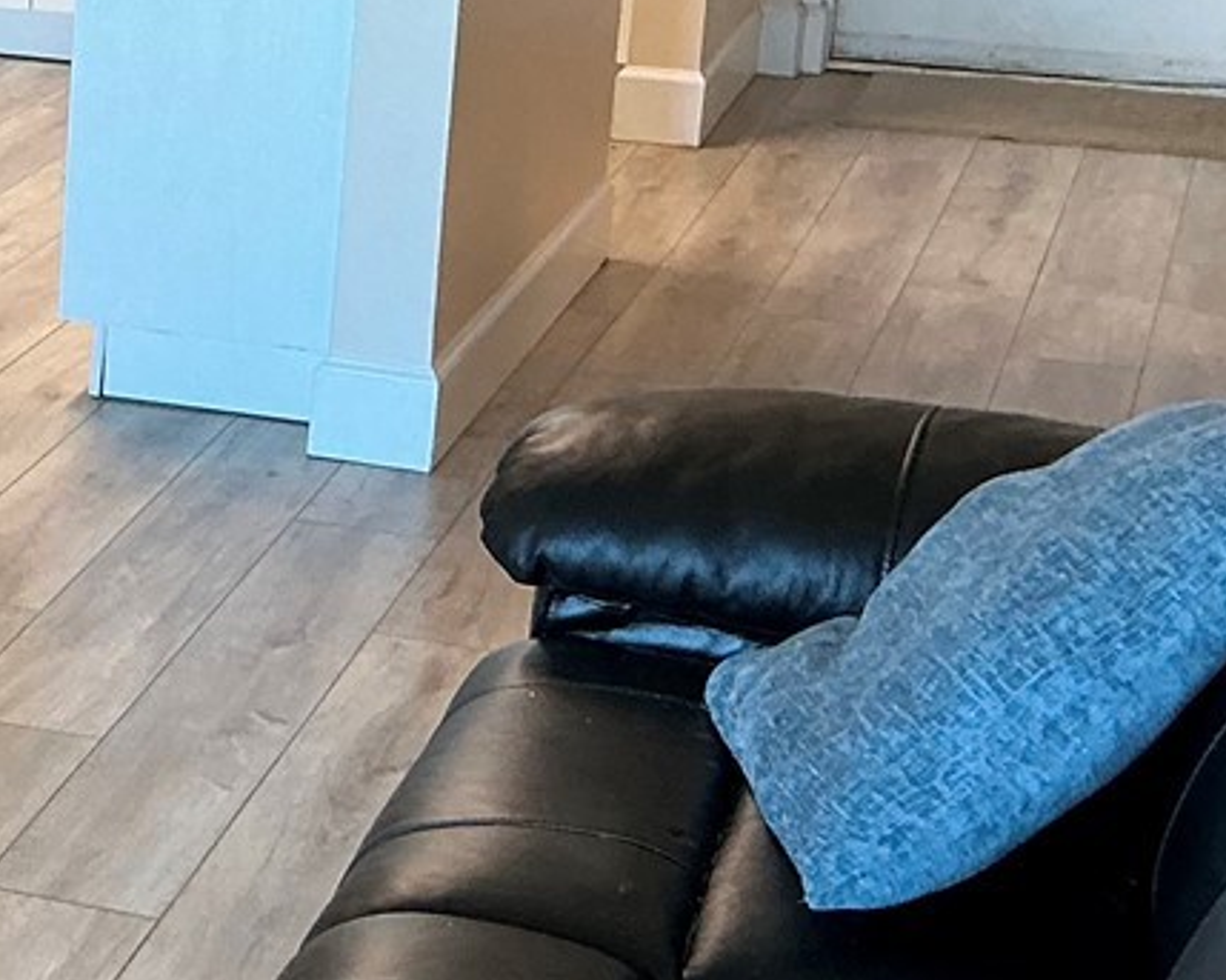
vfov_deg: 15.1
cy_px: 320
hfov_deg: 17.6
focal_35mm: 102
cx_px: -392
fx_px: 3700
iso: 64
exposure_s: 1/60
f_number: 1.8
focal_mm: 3
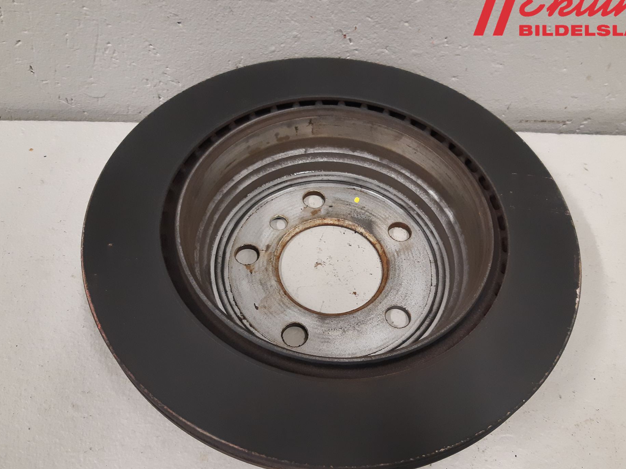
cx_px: 333
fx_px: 524
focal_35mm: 29
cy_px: 240
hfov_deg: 61.6
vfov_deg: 48.2
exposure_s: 1/50
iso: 200
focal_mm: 3.93
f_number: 1.7
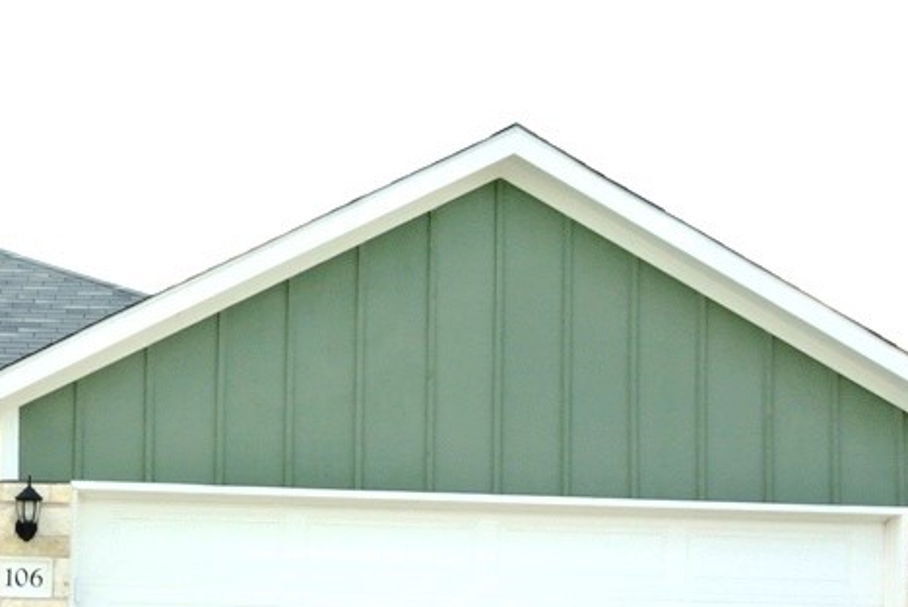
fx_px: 2045
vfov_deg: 16.5
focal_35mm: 81
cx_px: 95
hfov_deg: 24.3
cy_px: 620
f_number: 16
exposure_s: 1/60
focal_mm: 14
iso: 400
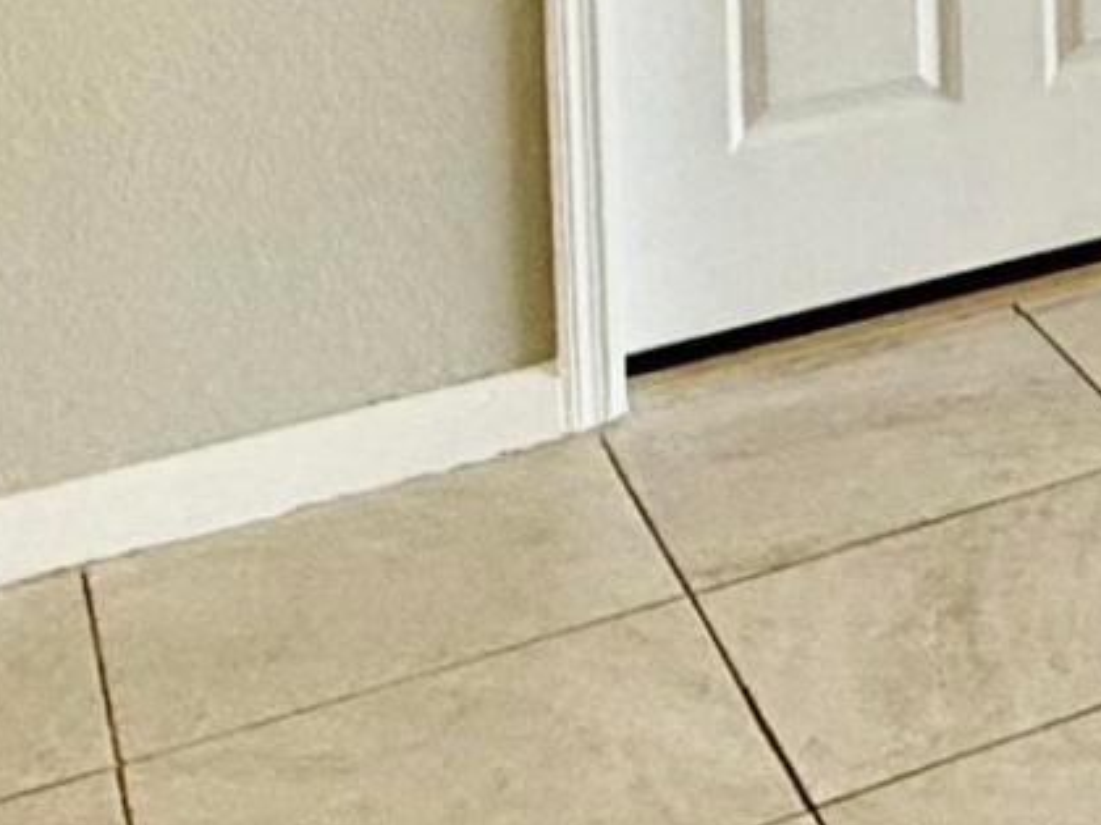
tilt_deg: -2.0
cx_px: 2205
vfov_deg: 13.3
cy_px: -804
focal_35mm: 96
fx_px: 3053
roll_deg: +1.0
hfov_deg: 16.0
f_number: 2.2
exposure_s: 1/120
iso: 160
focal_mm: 2.22
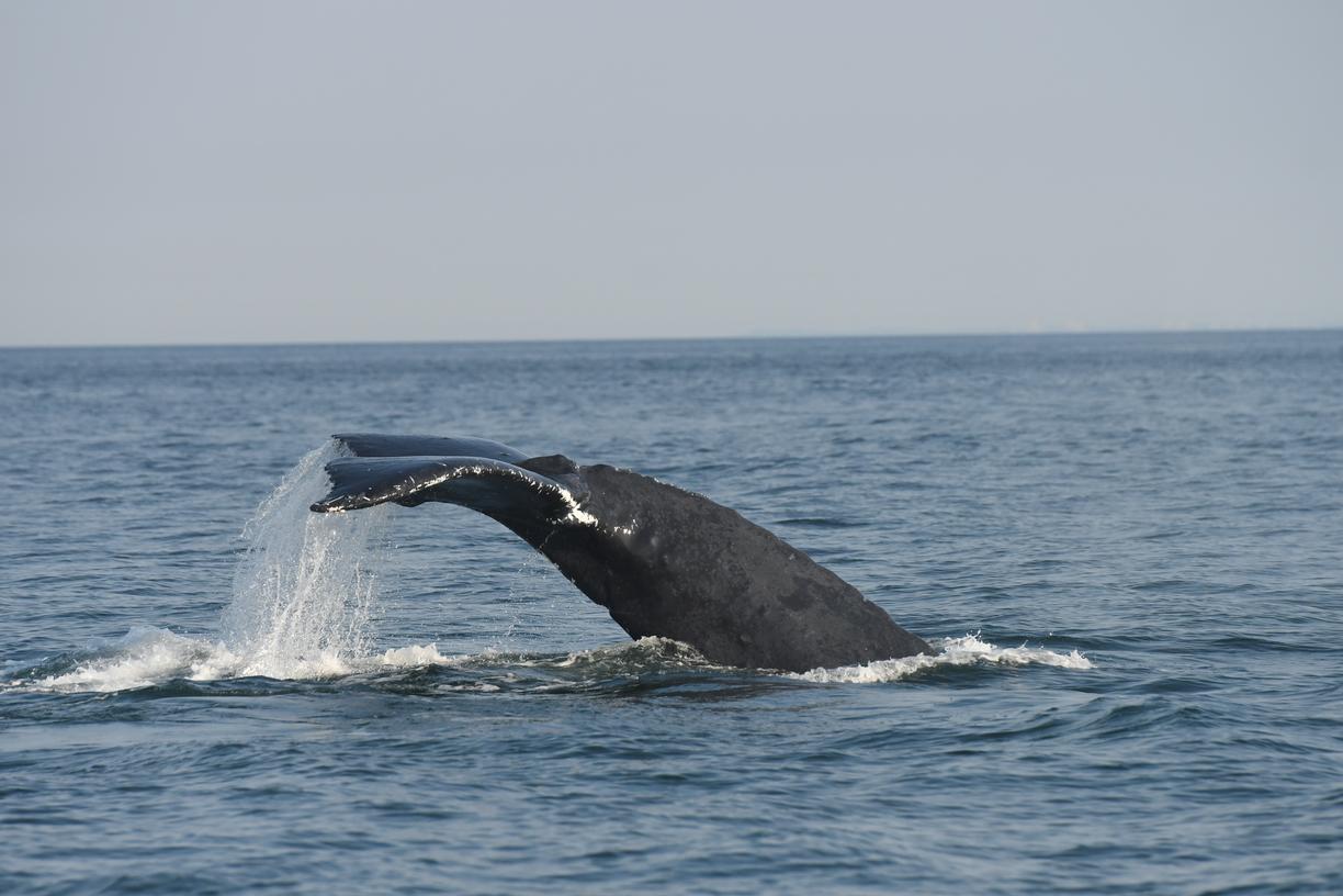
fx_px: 11191
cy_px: 448
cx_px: 672
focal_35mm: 300
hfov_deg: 6.9
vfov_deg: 4.6
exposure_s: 1/4000
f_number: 4.5
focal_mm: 200
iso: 500
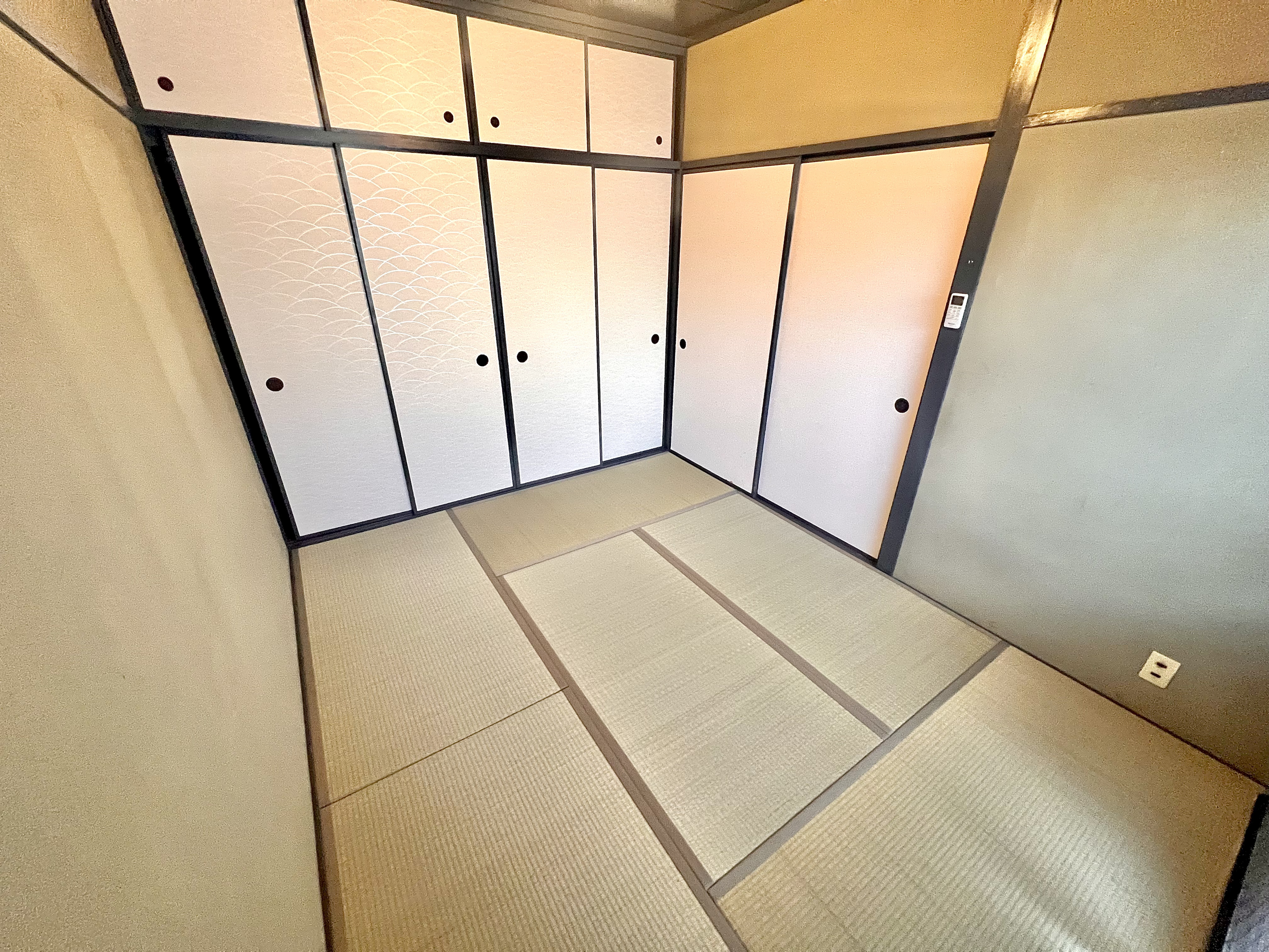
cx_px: 634
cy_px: 476
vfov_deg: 89.9
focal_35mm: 13
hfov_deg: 106.2
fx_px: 477
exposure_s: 1/60
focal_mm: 1.57
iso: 400
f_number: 1.8
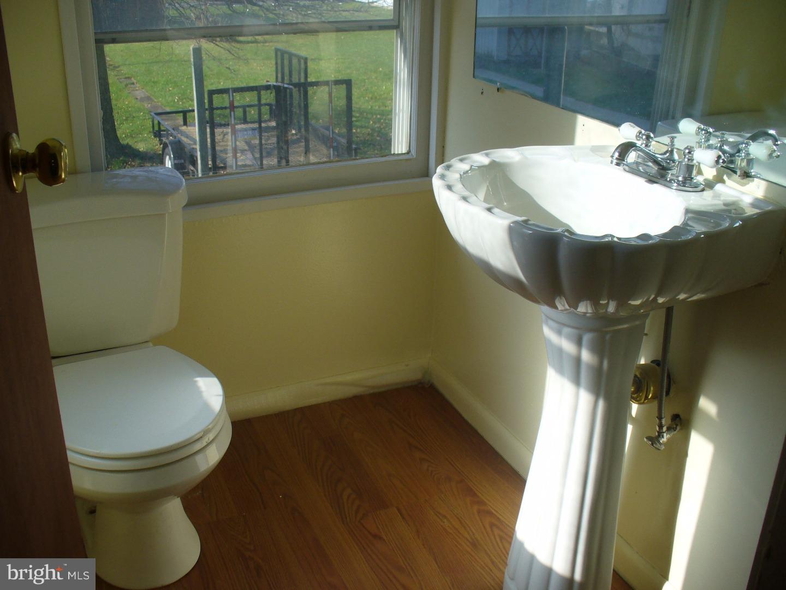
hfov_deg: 50.1
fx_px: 840
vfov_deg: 38.7
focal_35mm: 37
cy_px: 295
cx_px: 393
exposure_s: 1/400
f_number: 2.8
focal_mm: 6.1
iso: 80
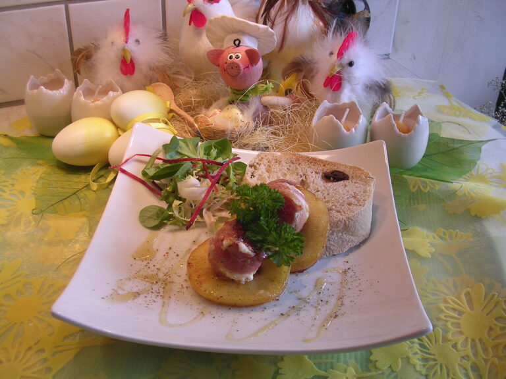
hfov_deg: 49.0
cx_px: 253
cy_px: 190
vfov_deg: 37.7
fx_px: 555
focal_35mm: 38
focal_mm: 5.8
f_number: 2.8
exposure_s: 1/61.1
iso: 100
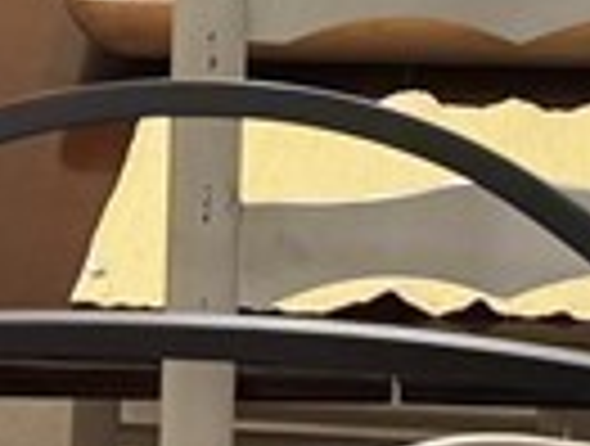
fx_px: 3196
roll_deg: -2.3
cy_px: -856
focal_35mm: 187
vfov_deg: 7.2
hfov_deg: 10.5
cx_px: 572
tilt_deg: -5.7
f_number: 1.78
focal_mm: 6.76
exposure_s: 1/120
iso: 200
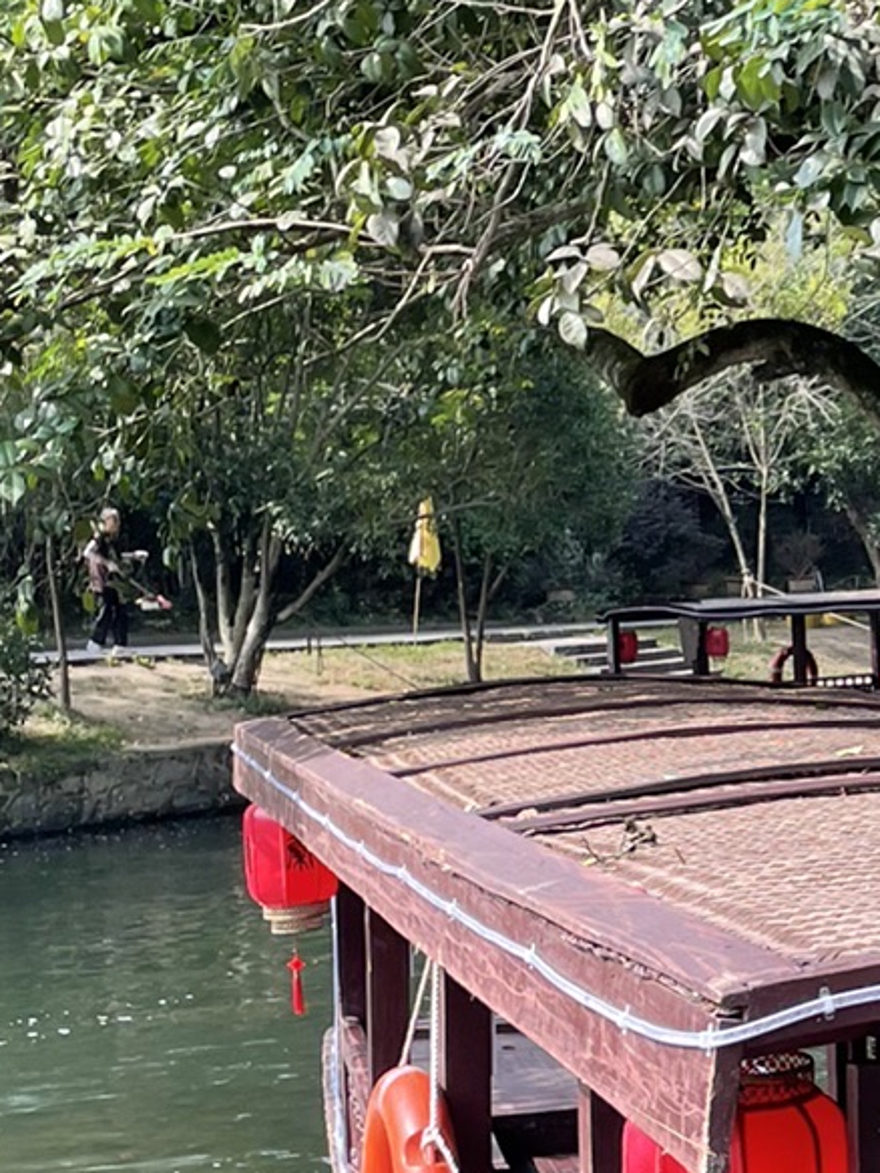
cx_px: 1069
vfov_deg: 22.0
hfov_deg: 15.9
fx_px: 3017
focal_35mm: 89
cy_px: 689
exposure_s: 1/535
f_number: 1.6
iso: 32
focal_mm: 4.2
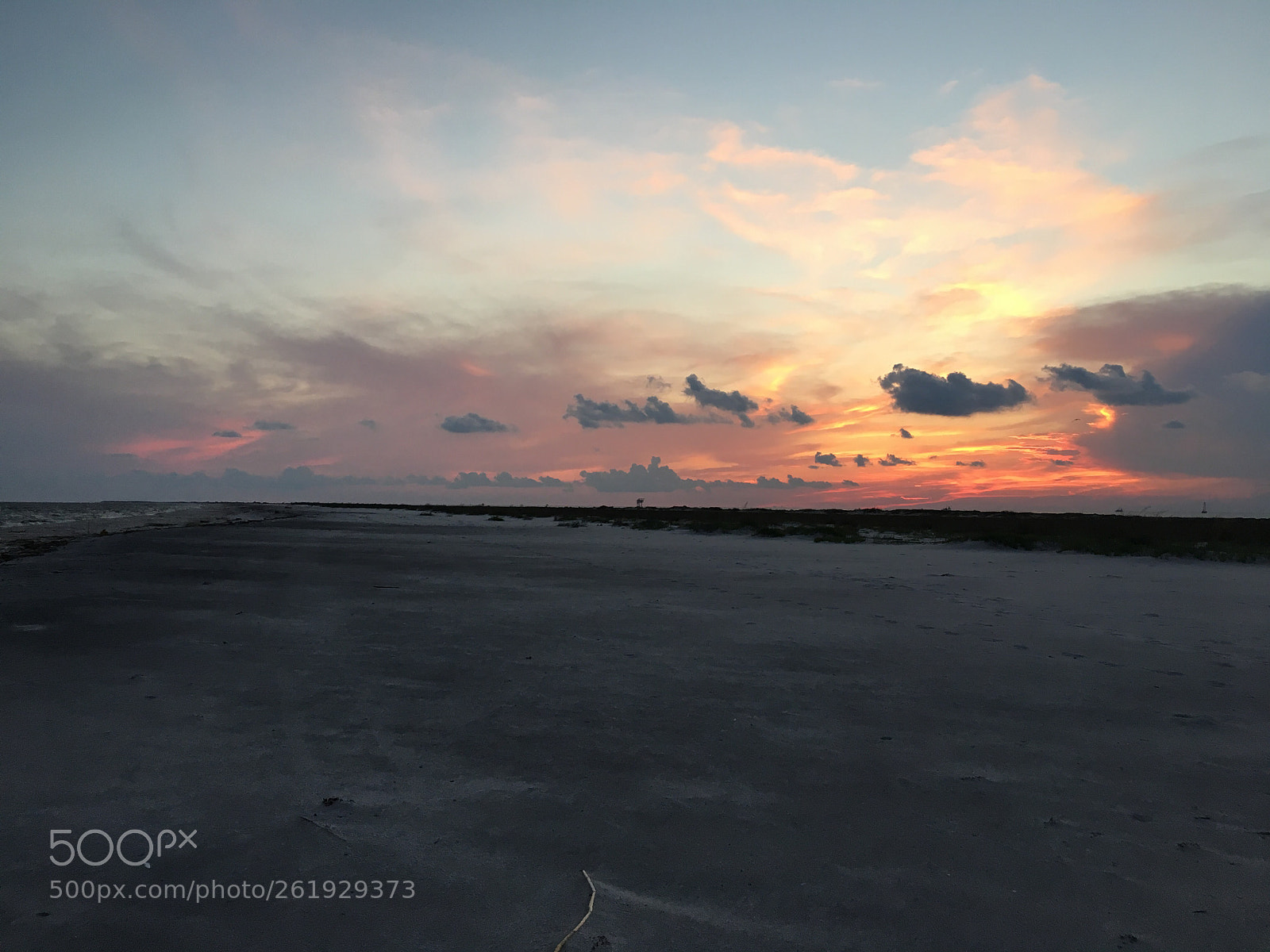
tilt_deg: +1.1
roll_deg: -1.5
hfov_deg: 61.7
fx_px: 1064
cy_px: 476
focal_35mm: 29
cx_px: 635
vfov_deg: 48.2
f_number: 2.2
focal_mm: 4.15
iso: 25
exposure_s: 1/30
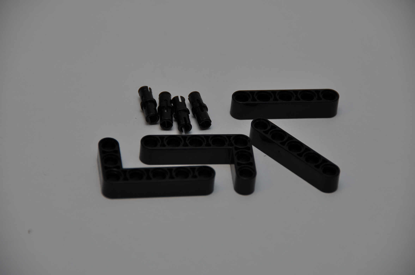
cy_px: 138
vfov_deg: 4.6
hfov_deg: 6.9
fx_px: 3454
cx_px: 208
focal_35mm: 300
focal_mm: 200
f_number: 5.6
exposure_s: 1/60
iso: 200
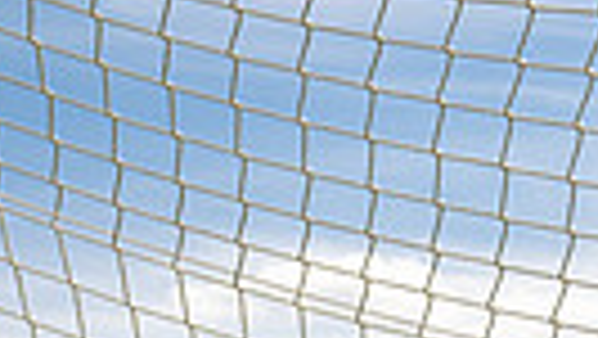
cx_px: 643
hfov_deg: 15.2
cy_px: 865
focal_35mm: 138
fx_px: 2190
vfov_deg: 8.0
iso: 100
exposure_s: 1/250
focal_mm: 39
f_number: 8
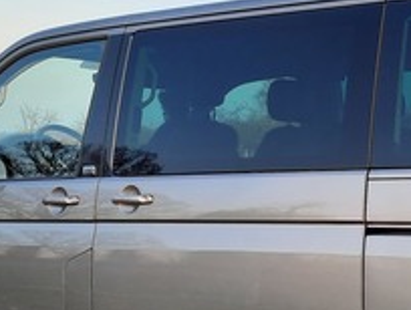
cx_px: 340
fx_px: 928
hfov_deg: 24.5
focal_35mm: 78
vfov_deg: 19.0
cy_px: 176
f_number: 2
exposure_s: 1/205
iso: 32
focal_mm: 4.6
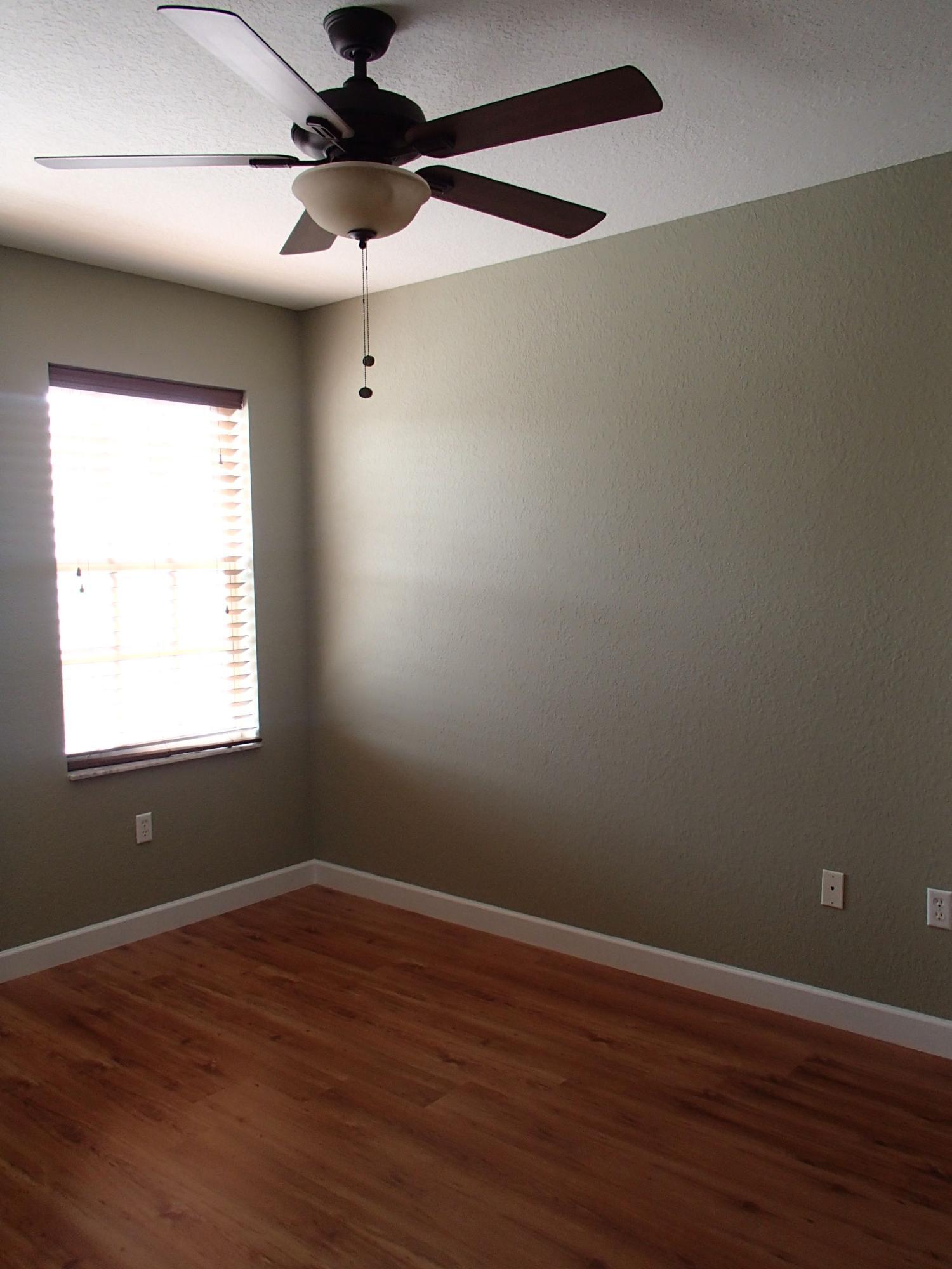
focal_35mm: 28
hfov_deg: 49.7
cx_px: 476
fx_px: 1027
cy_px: 634
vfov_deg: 63.4
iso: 200
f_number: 3.9
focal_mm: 5
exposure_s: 1/40
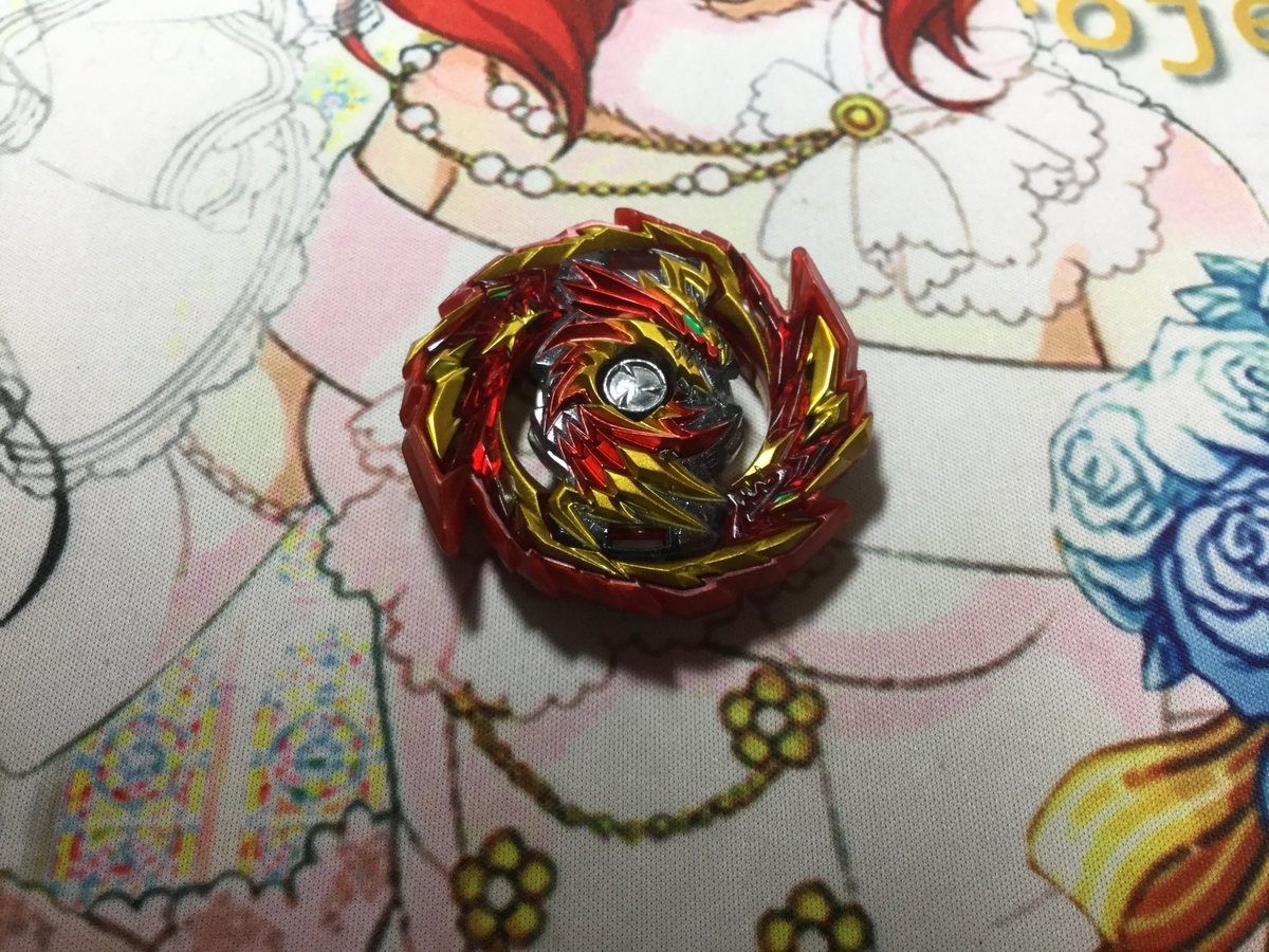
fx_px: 1136
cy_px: 476
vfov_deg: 45.4
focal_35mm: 31
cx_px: 634
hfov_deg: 58.4
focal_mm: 3.3
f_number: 2.4
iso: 32
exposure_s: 1/30
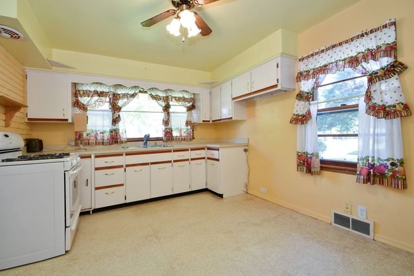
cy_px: 138
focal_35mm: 15
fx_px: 173
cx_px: 207
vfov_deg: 77.4
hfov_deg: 100.4
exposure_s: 1/10
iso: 200
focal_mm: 10
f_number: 9
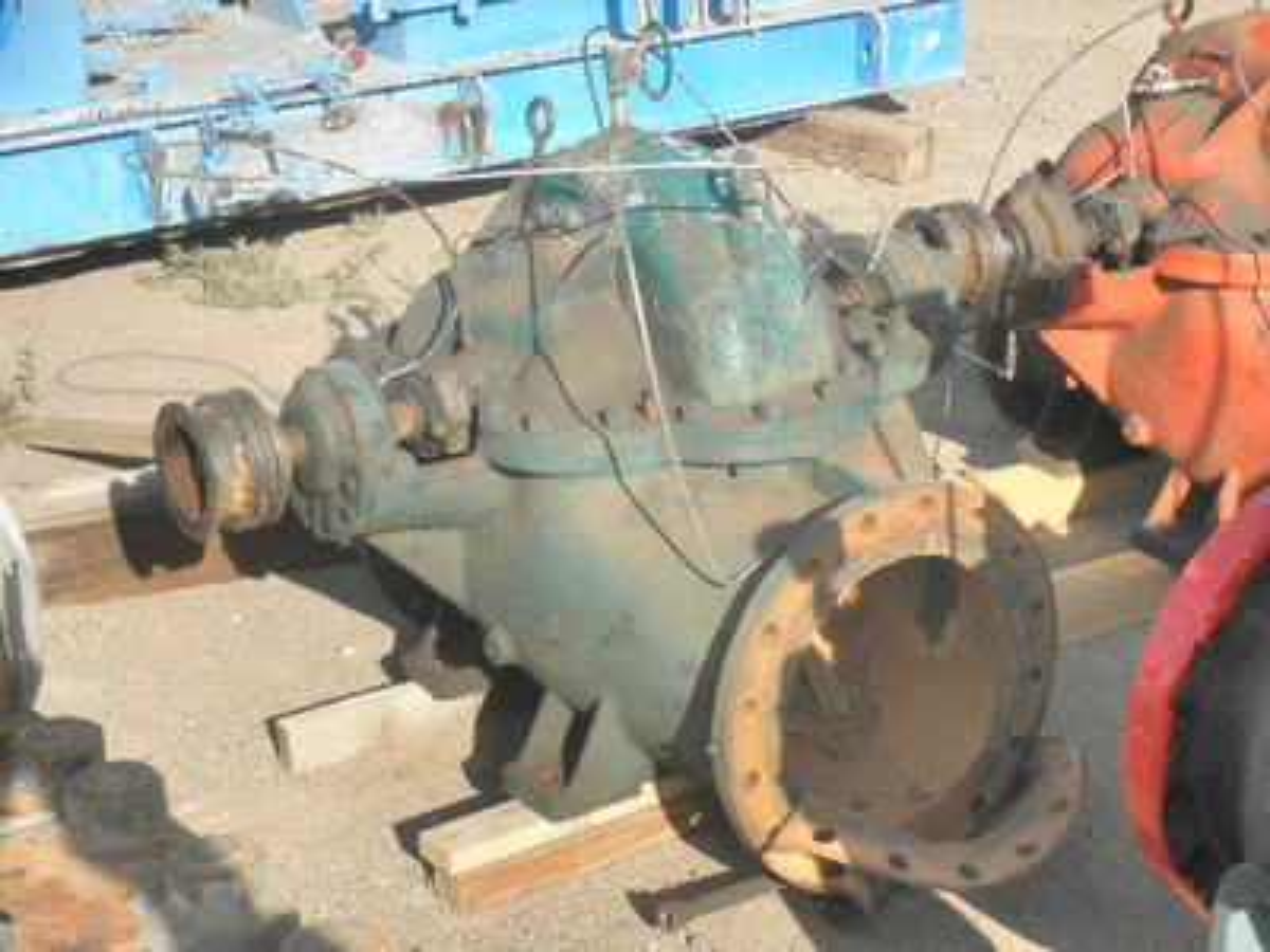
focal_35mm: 73
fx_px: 2678
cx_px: 635
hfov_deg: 26.7
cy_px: 476
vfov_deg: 20.2
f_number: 4
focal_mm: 12.9
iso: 64
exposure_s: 1/400
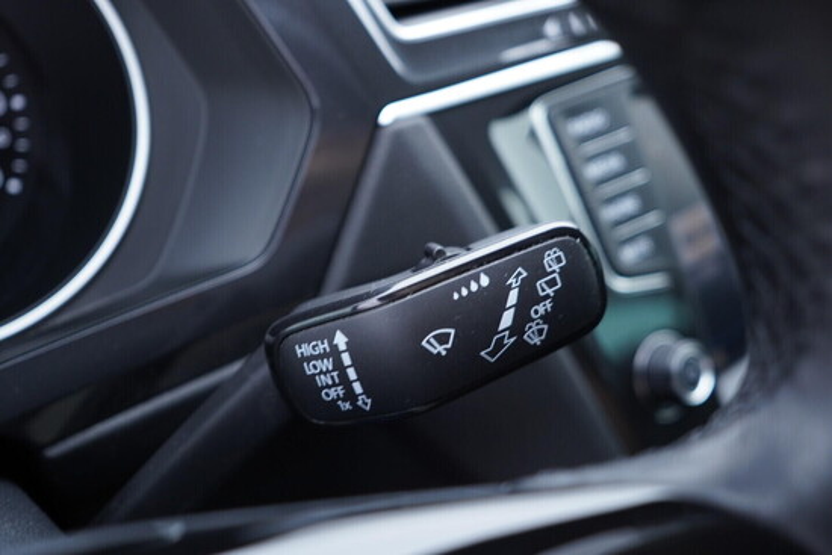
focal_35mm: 36
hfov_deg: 53.1
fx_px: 832
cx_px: 416
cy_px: 278
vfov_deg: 36.9
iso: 400
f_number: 2.8
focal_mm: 24
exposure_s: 1/40
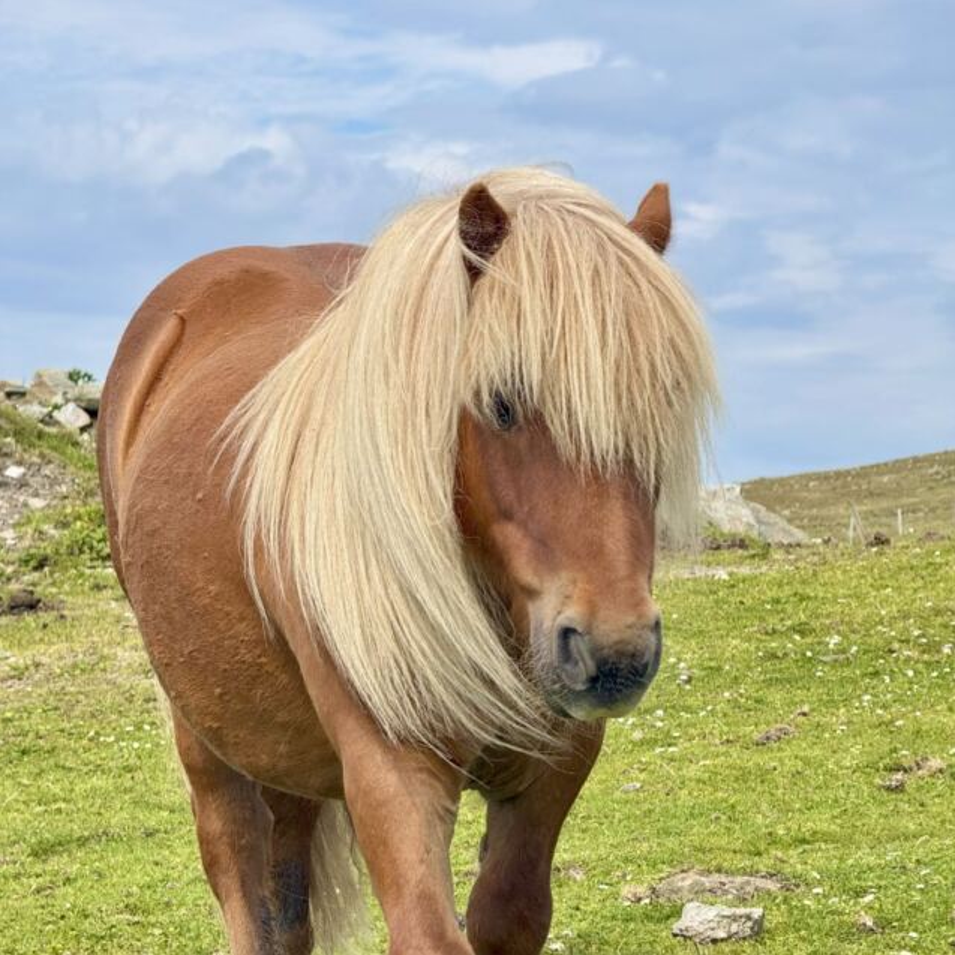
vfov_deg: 12.3
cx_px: 478
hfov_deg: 12.3
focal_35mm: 142
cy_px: 636
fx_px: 4432
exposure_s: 1/632
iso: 50
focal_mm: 15.66
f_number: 2.8
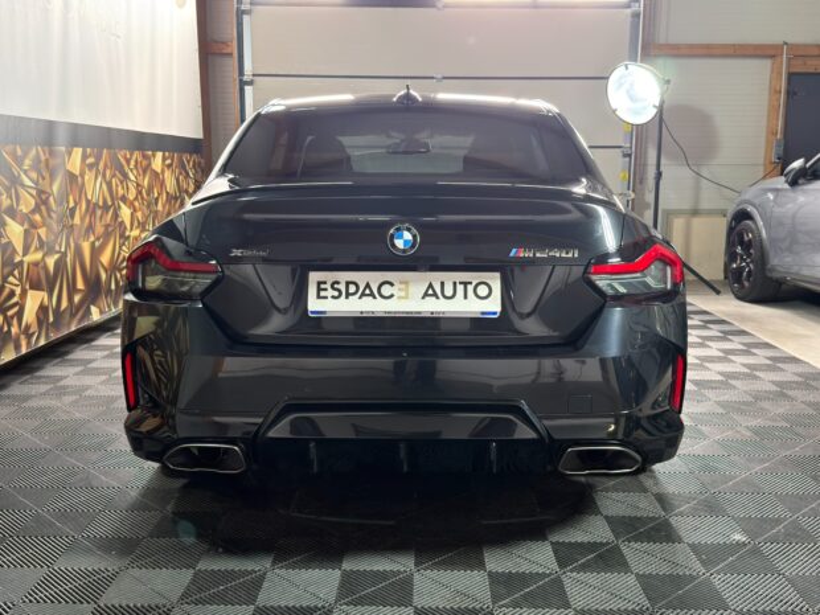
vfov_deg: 37.7
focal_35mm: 38
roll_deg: -0.7
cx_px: 410
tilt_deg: -9.9
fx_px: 900
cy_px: 308
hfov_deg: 49.0
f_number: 1.78
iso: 250
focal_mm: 6.76
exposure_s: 1/56
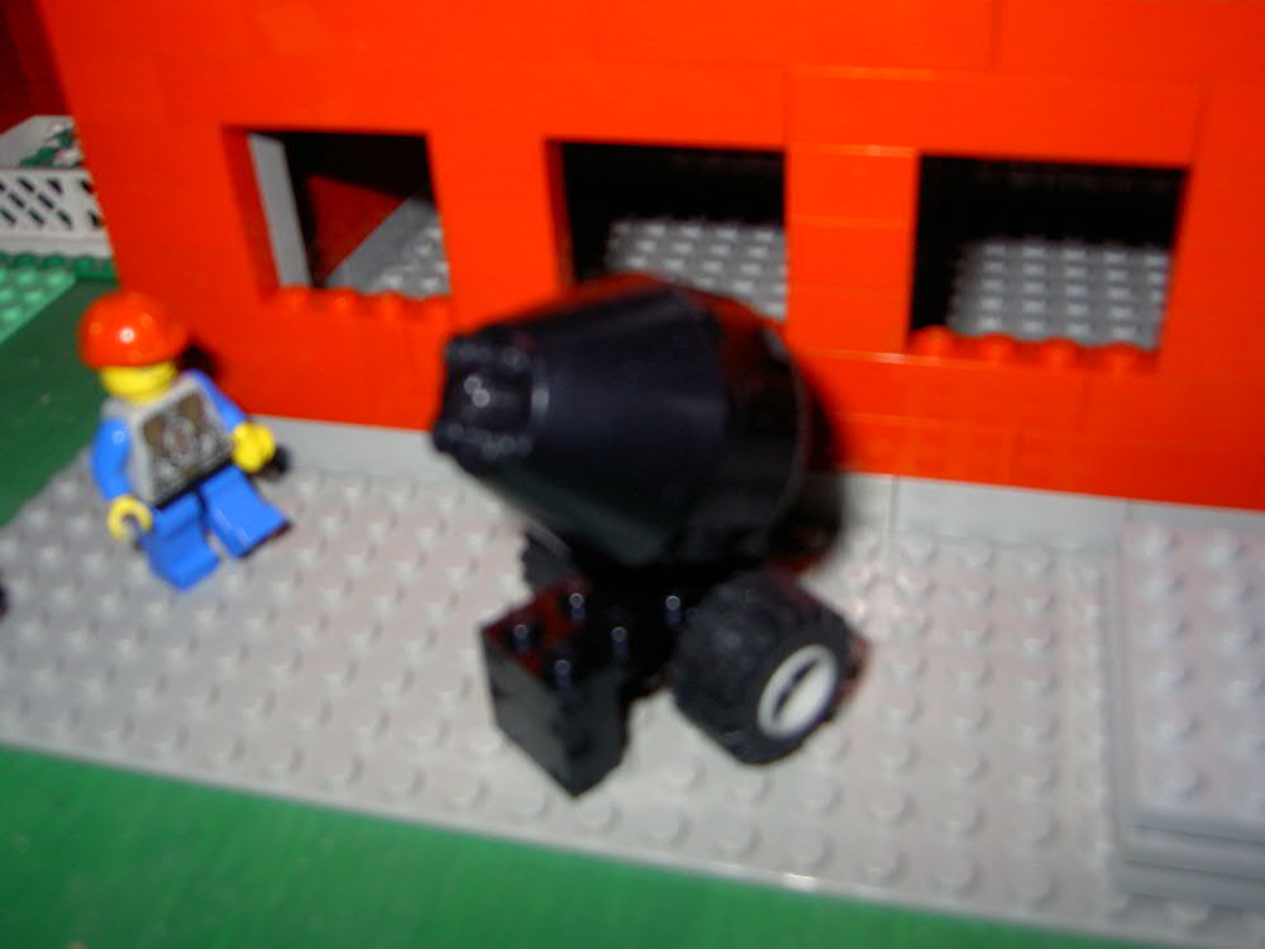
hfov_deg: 54.0
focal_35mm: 34
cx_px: 632
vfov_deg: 41.8
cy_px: 474
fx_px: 1242
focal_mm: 5.6
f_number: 2.8
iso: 100
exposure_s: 1/60
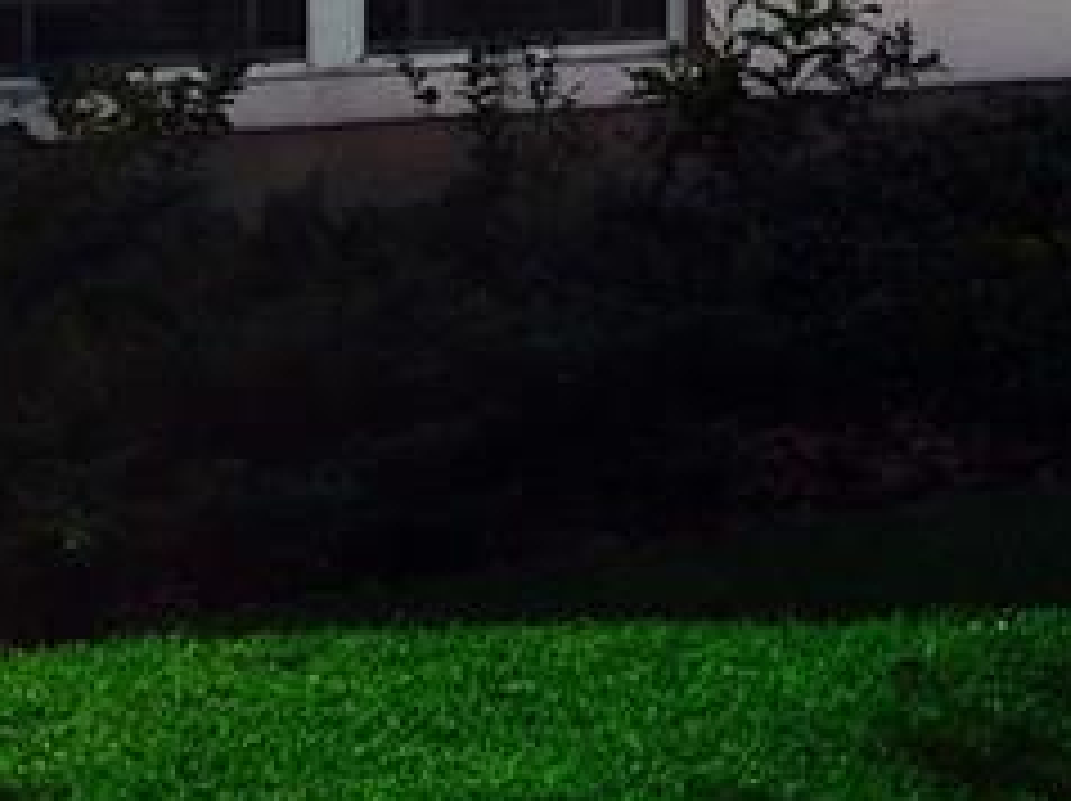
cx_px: 1530
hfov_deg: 14.8
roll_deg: +1.3
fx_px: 3864
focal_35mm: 125
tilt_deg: +5.8
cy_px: -513
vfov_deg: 11.2
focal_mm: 4.15
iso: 32
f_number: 2.2
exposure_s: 1/2083
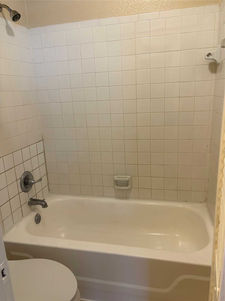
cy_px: 150
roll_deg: +1.5
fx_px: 225
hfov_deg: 53.1
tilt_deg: -15.6
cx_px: 112
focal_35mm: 26
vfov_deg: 67.3
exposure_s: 1/60
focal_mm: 5.96
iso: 200
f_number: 1.6
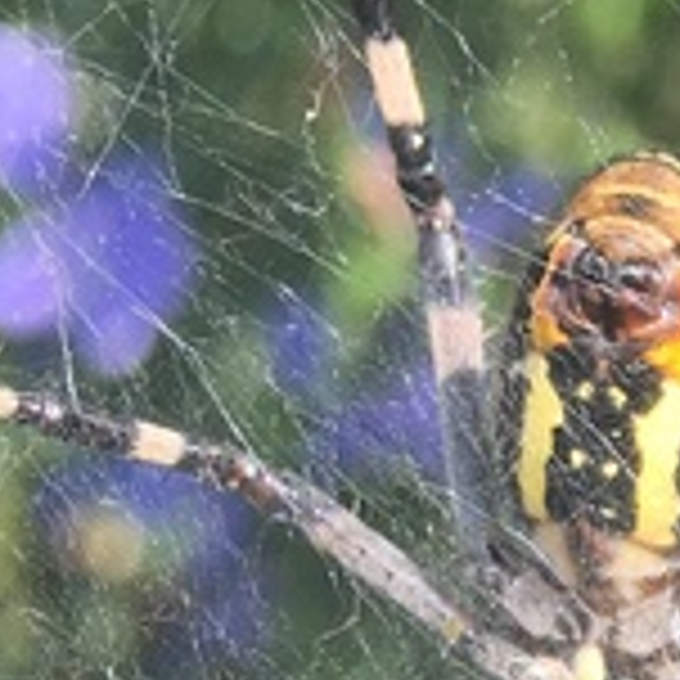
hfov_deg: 10.6
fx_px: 3223
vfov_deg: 11.5
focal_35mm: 145
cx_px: 1529
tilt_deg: -21.5
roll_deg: -1.5
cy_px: 1027
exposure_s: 1/557
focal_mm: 4.15
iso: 25
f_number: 2.2
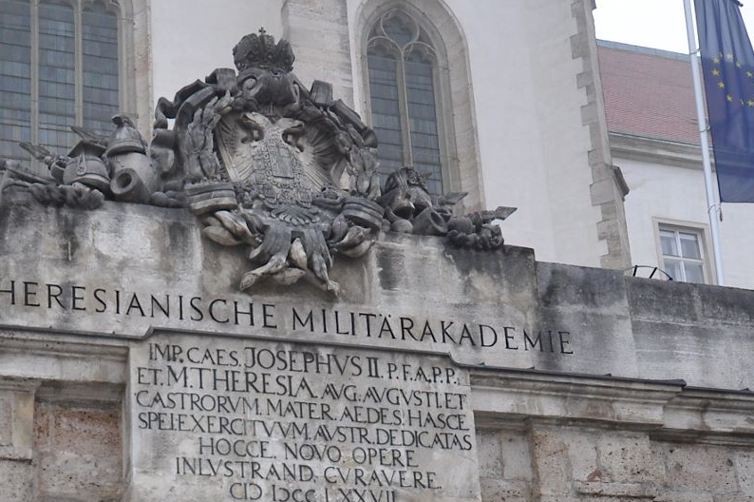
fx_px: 1214
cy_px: 570
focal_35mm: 58
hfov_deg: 33.5
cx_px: 147
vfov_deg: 21.9
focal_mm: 16
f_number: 7.1
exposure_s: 1/200
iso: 400
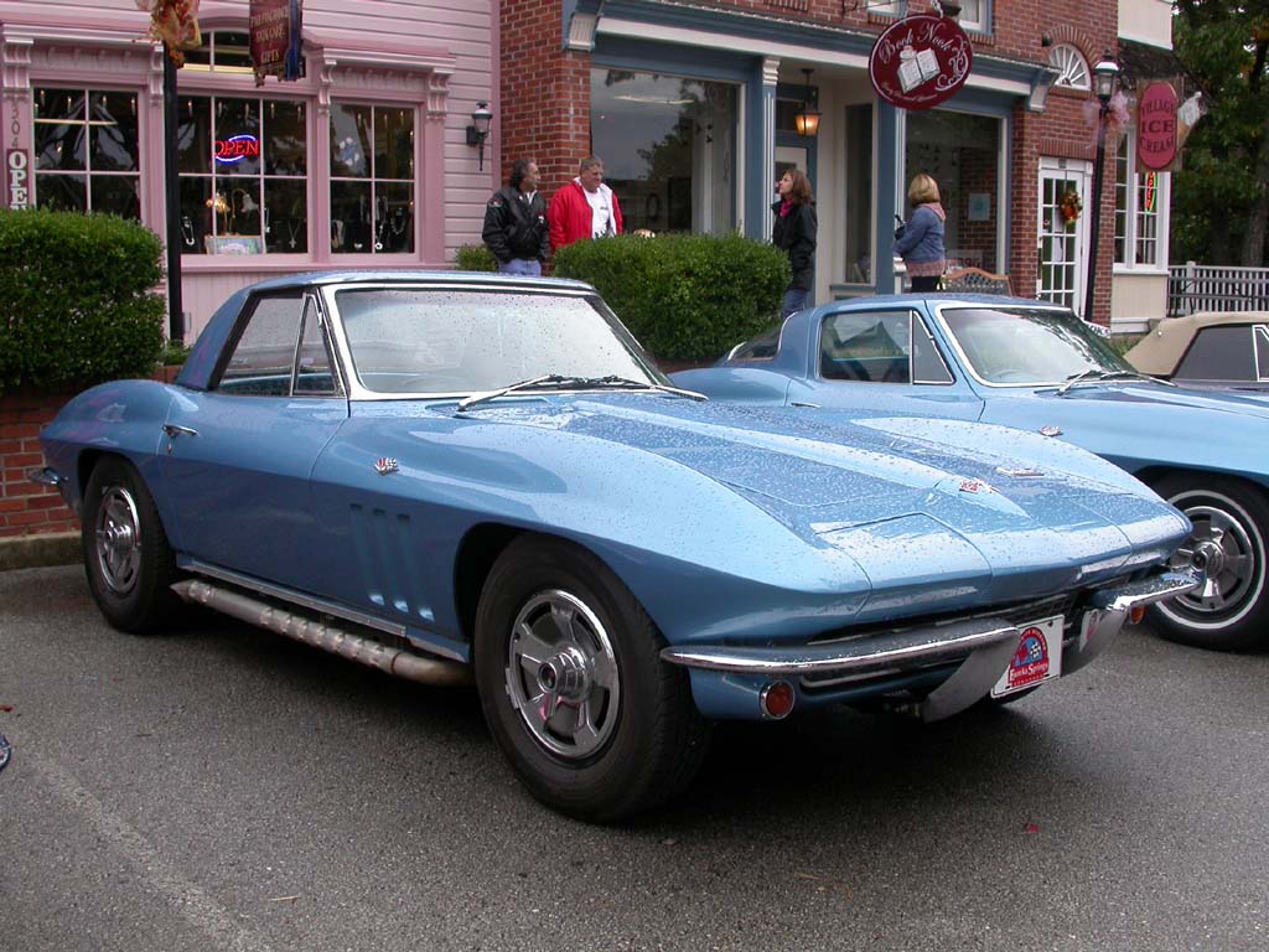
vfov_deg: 37.7
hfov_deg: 49.0
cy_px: 476
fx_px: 1393
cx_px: 634
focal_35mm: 38
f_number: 5.3
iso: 100
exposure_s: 1/132
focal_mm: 7.85
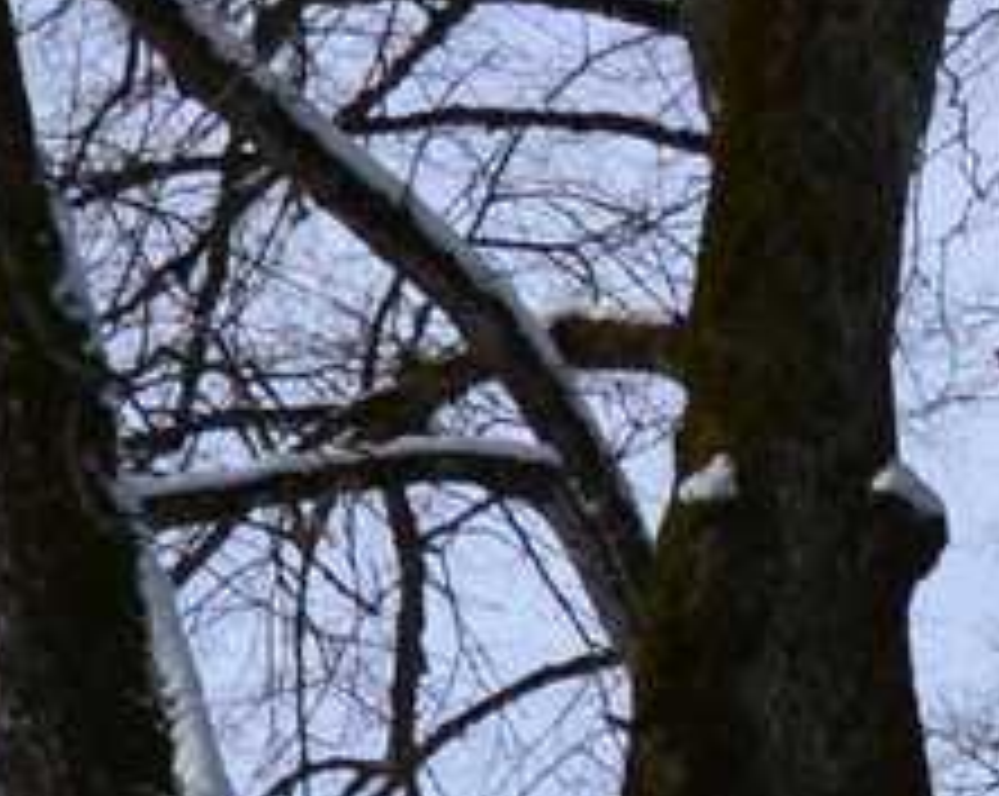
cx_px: 1629
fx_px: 10105
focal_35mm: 342
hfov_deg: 5.6
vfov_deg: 4.3
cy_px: 2876
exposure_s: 1/250
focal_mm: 27
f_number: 8
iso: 110
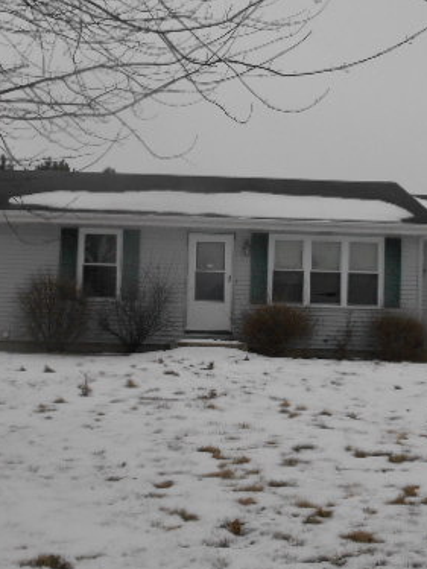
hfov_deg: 27.5
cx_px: 226
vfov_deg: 36.1
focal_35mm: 53
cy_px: 275
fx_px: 871
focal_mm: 5.5
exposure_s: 1/250
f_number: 3.6
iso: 250
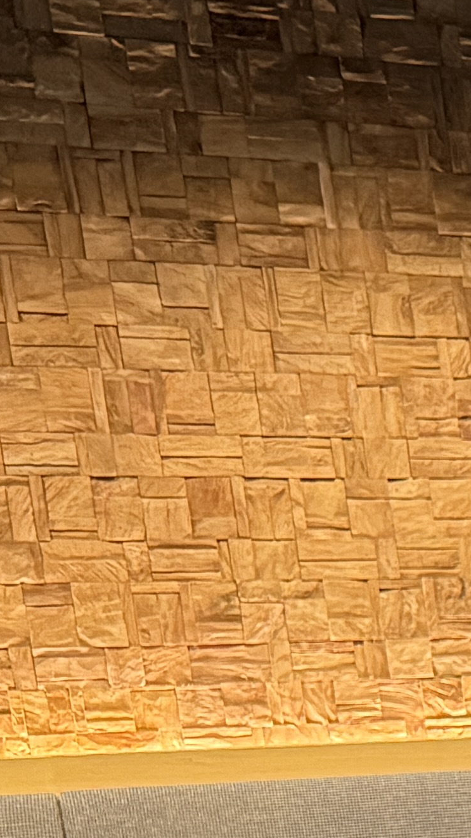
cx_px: 1767
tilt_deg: -14.6
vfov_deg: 17.5
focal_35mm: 113
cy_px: 1168
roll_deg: +0.5
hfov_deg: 7.8
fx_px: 2511
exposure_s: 1/60
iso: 640
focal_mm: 6.76
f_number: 1.78
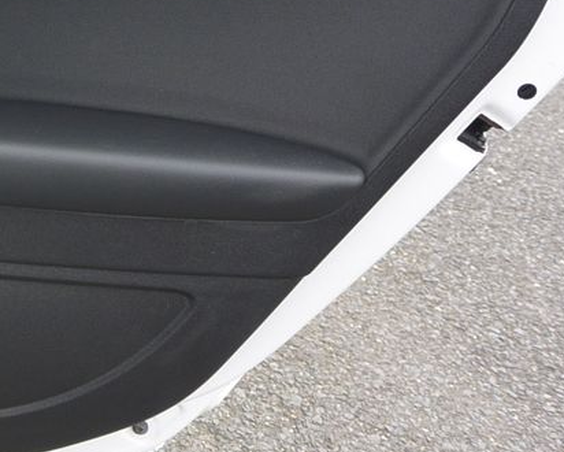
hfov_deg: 28.3
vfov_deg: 24.0
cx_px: 11
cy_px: 118
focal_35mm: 63
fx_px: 1052
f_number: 3.5
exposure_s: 1/400
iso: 160
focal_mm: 10
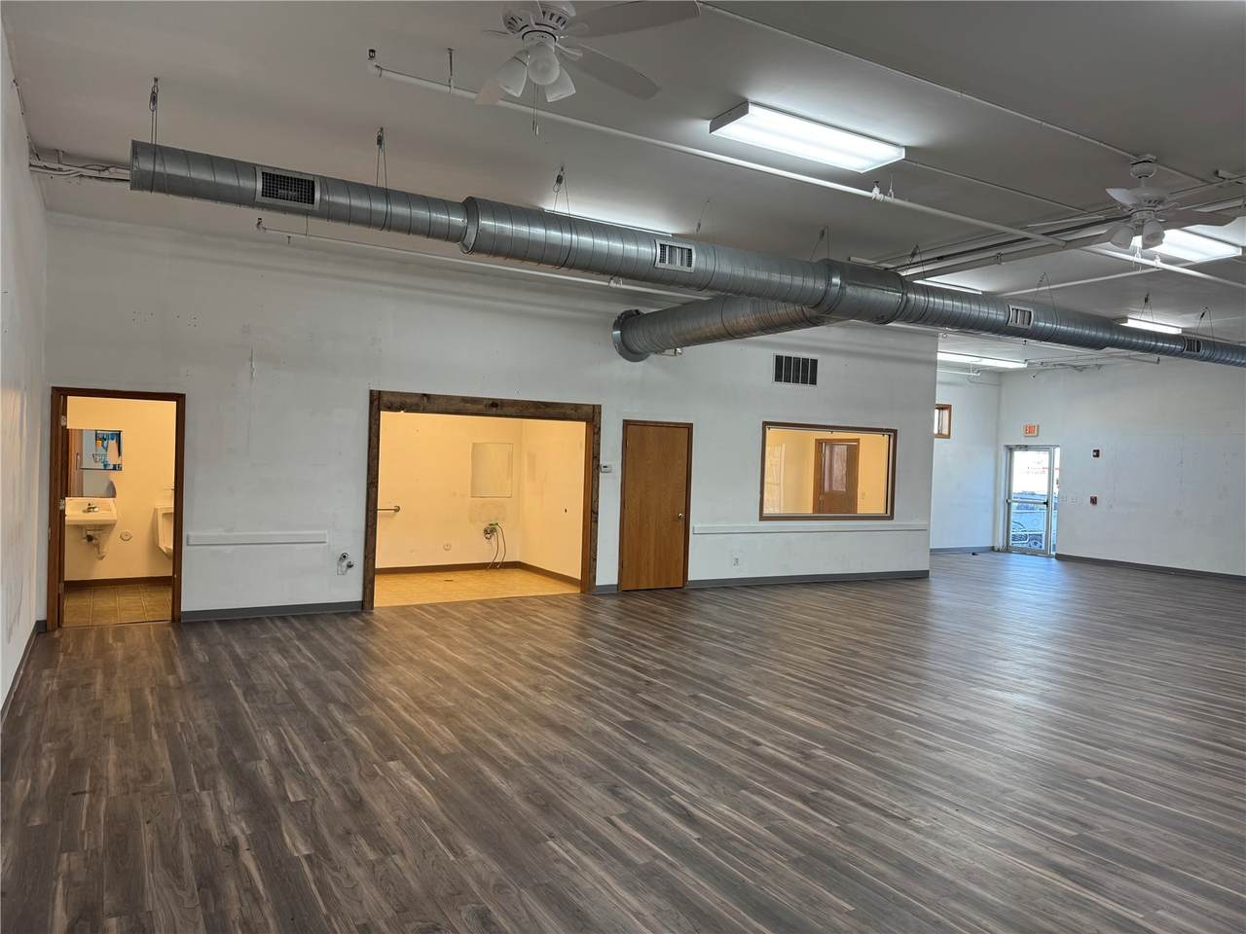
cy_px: 467
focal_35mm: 24
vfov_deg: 56.8
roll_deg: -1.8
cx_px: 623
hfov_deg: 71.6
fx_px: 864
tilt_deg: -1.0
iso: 125
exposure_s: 1/120
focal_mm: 6.76
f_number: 1.78
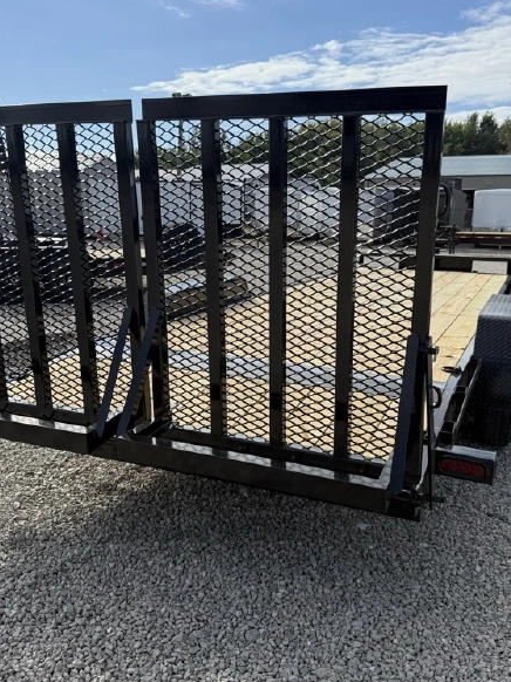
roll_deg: -0.9
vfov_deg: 55.4
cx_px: 250
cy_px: 335
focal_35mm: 33
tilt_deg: -10.4
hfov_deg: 42.9
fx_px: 650
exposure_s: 1/5714
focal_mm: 6.76
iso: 100
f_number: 1.78
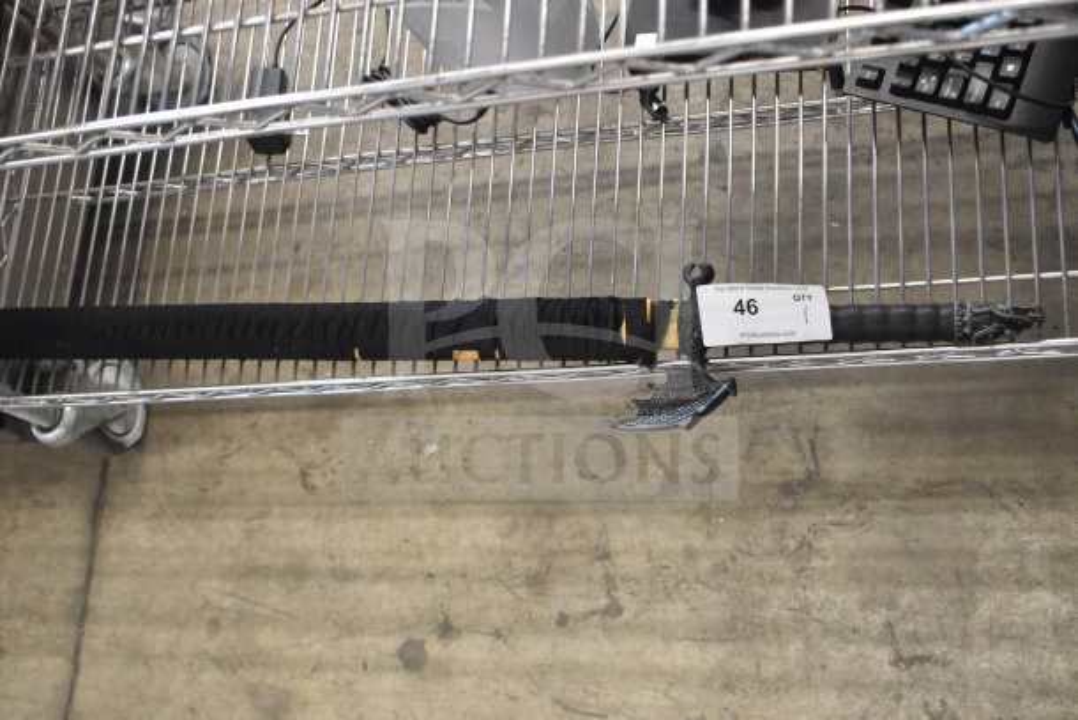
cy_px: 360
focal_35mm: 44
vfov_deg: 30.9
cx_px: 539
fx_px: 1303
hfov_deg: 45.0
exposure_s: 1/50
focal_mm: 29
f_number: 4.2
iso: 1800
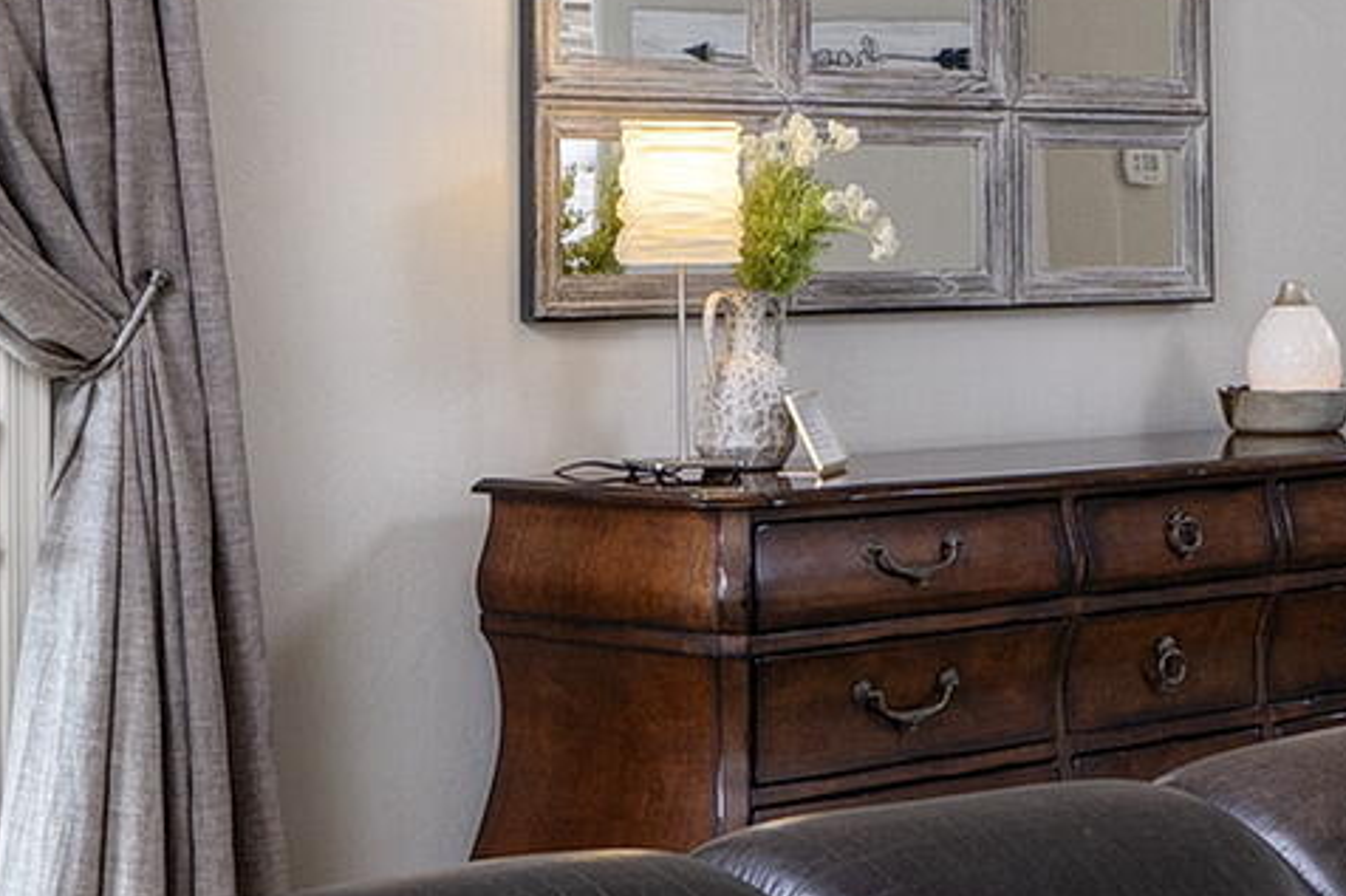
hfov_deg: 19.6
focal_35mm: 100
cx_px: 1434
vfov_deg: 13.7
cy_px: 334
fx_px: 3737
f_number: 7.1
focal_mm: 17
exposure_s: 1/20
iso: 200
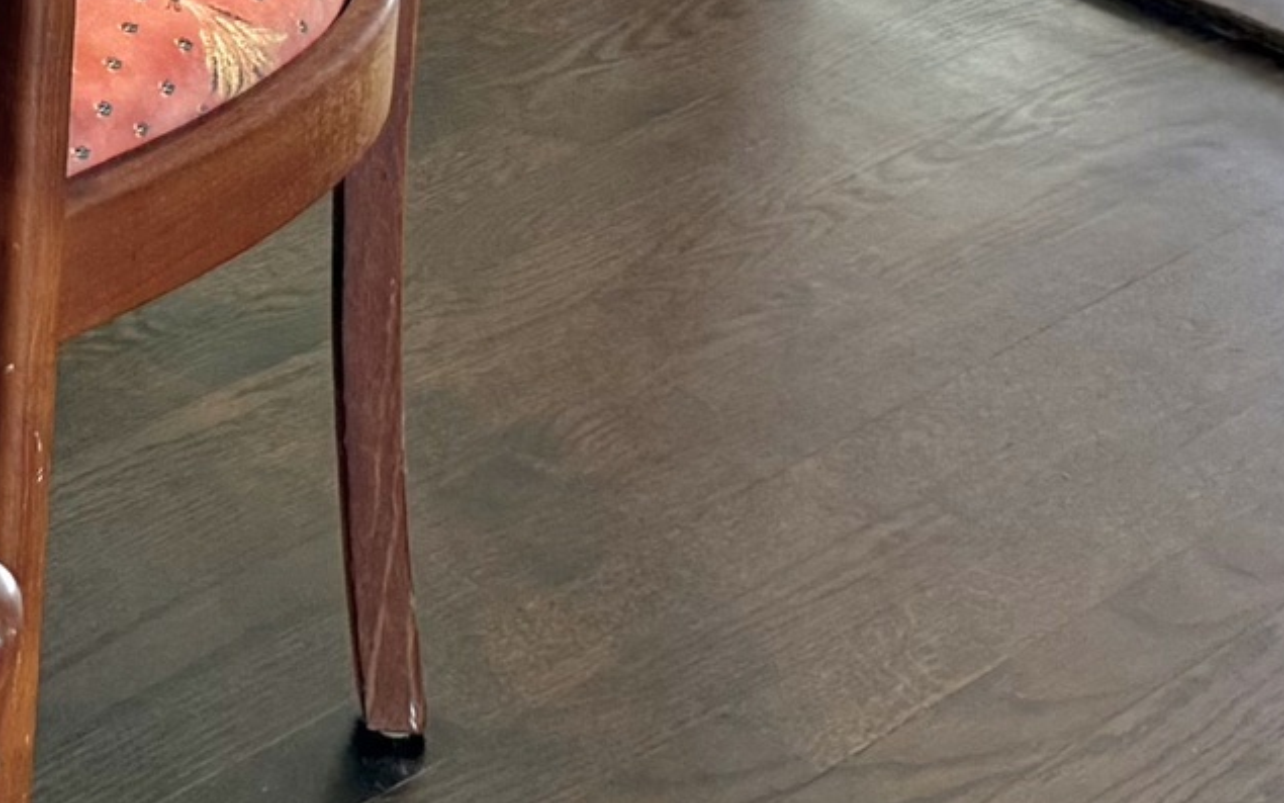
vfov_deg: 9.4
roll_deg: -2.5
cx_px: -643
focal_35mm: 123
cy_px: -1179
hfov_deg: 15.6
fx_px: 4305
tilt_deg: -10.2
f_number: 1.78
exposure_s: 1/240
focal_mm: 6.76
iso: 125
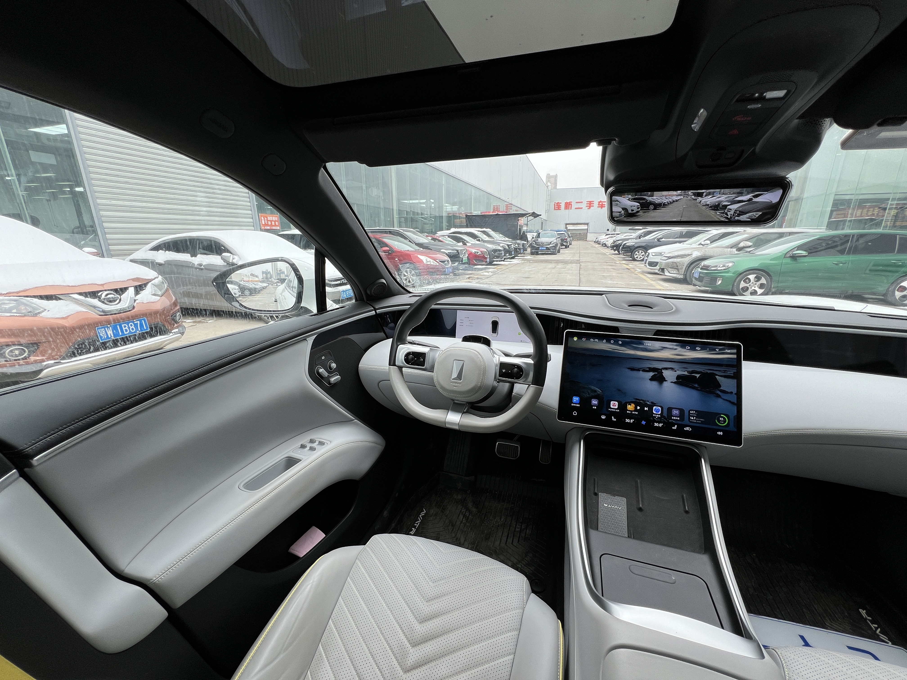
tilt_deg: -17.2
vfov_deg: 89.9
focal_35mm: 13
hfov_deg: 106.2
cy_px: 340
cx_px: 454
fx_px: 341
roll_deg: +0.4
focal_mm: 1.57
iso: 32
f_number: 1.8
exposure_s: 1/129
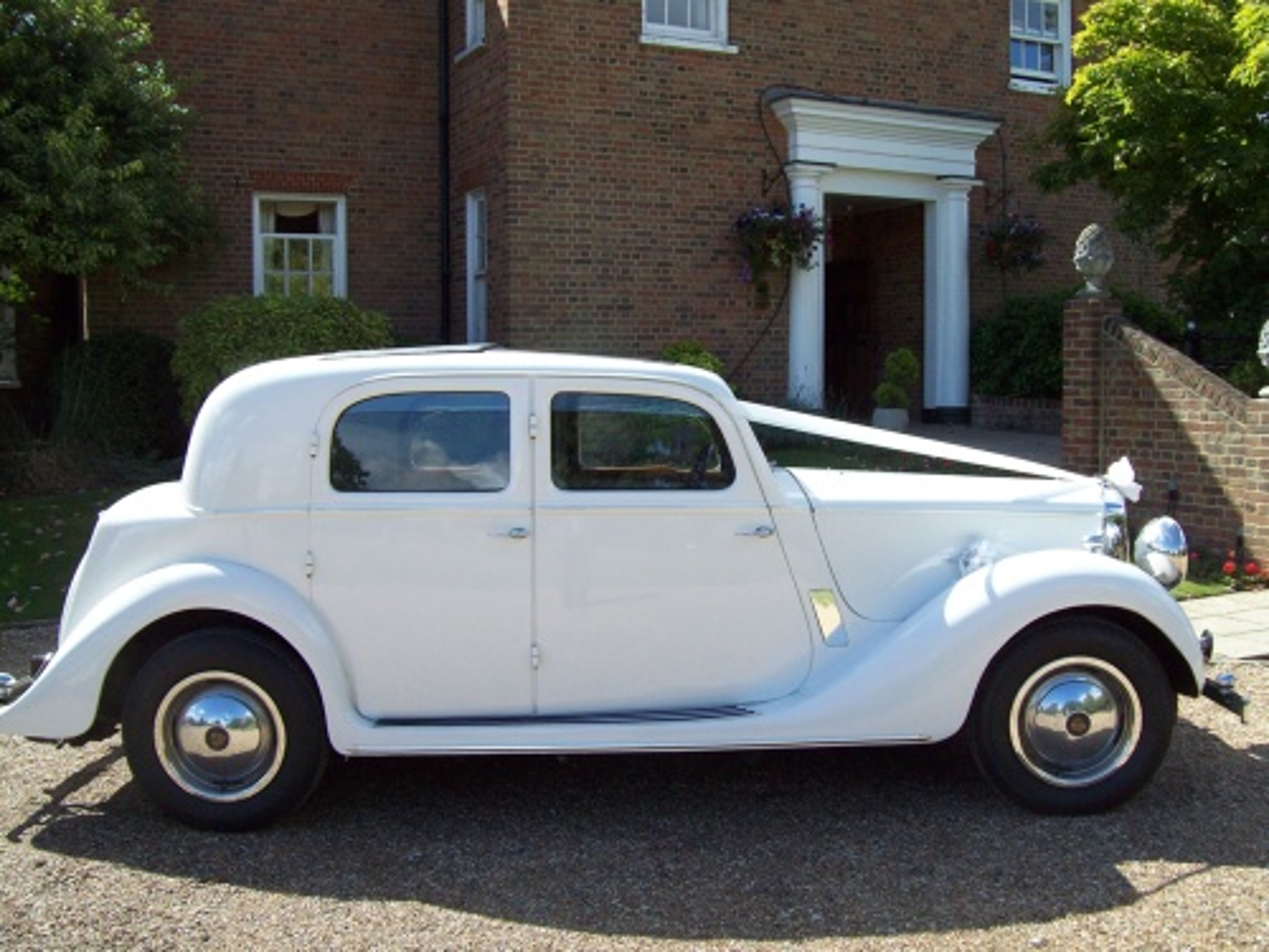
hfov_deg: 51.4
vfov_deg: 39.7
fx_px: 1320
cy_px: 476
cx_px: 634
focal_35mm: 36
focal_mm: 6
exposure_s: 1/340
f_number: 4.8
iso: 80
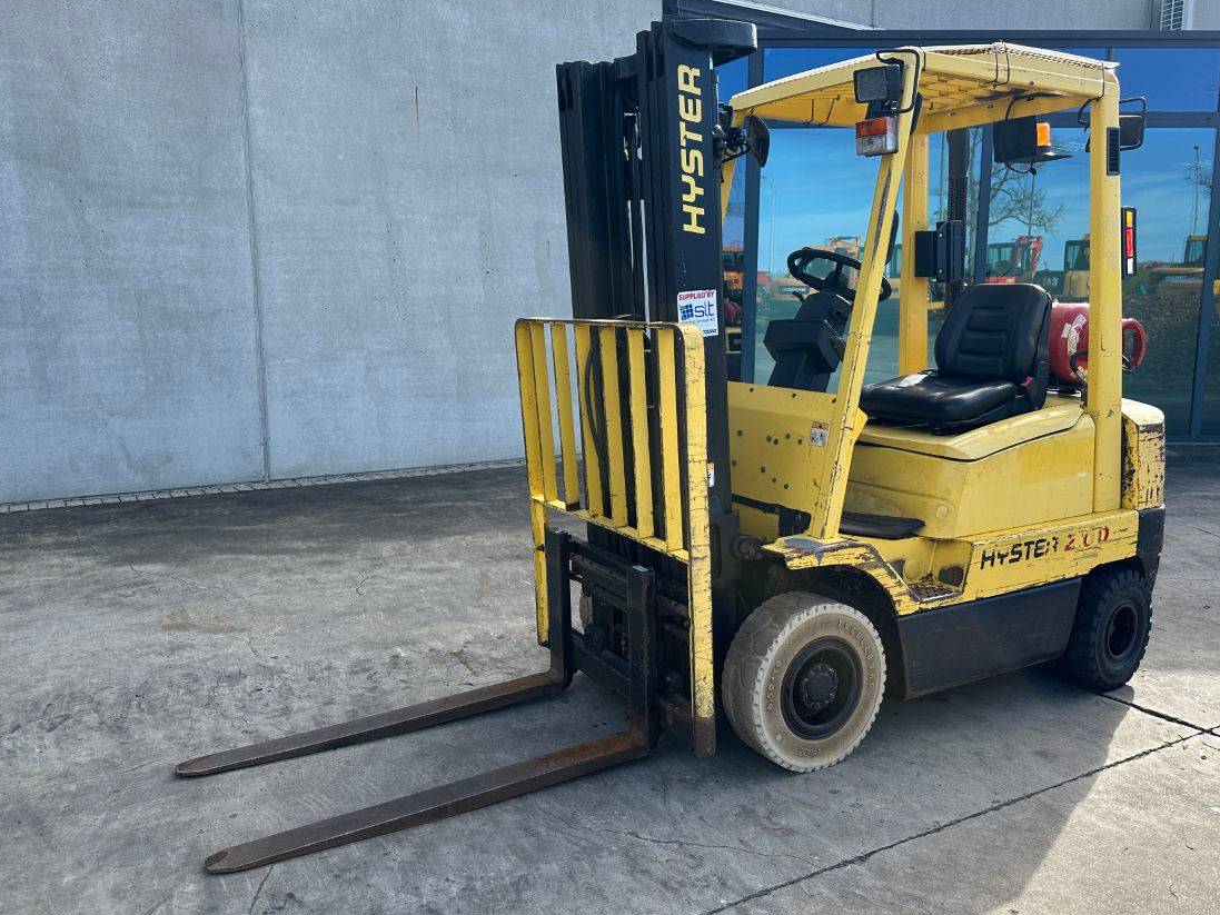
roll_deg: +0.4
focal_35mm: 28
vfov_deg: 49.8
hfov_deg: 63.4
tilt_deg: -8.8
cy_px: 455
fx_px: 987
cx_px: 615
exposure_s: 1/1339
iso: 80
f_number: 1.78
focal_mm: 6.86
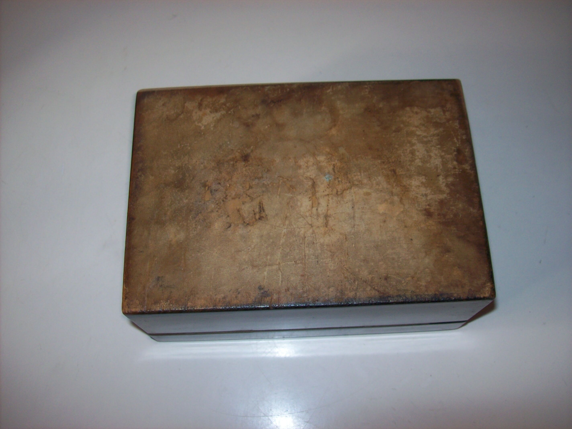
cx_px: 286
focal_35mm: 36
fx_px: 595
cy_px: 214
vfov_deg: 39.6
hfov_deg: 51.4
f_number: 2.7
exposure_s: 1/64
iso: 80
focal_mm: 6
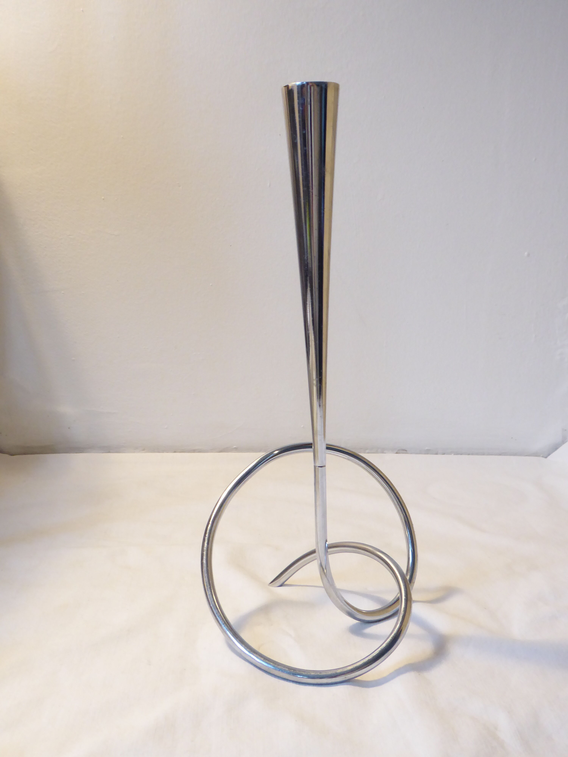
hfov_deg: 39.7
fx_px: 788
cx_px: 284
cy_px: 378
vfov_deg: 51.4
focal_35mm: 36
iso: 400
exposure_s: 1/15
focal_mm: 6.3
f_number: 3.7
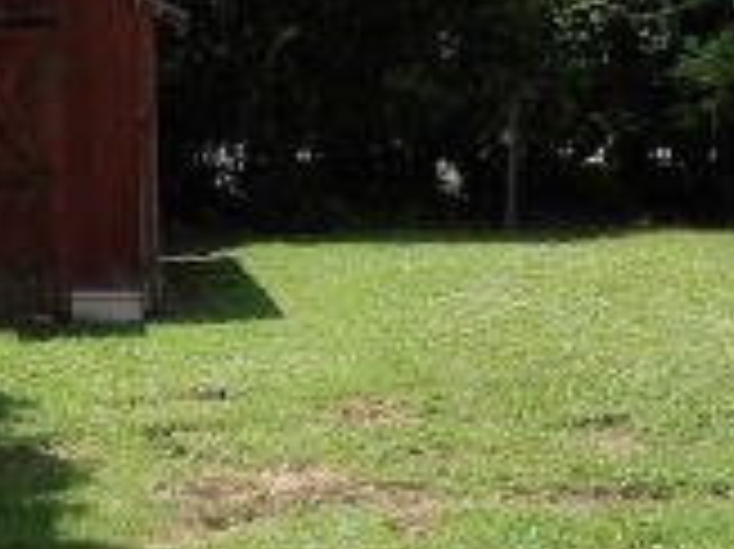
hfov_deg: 19.7
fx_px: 2076
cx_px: 97
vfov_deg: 15.0
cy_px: 184
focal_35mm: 98
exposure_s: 1/829
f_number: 3.2
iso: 100
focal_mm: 4.3
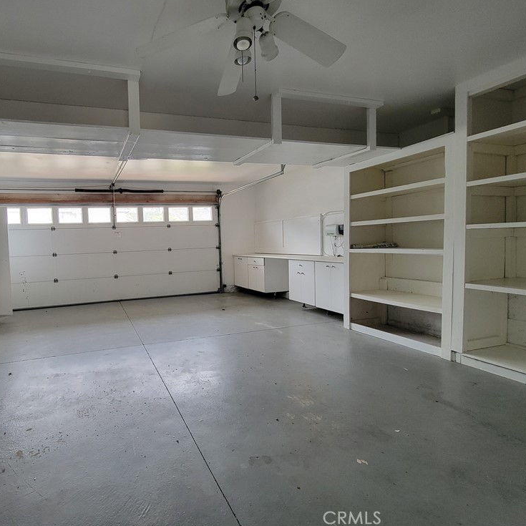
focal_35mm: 16
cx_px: 180
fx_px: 275
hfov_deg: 84.7
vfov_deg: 87.4
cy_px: 253
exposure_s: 1/60
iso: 250
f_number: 2.2
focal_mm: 2.2
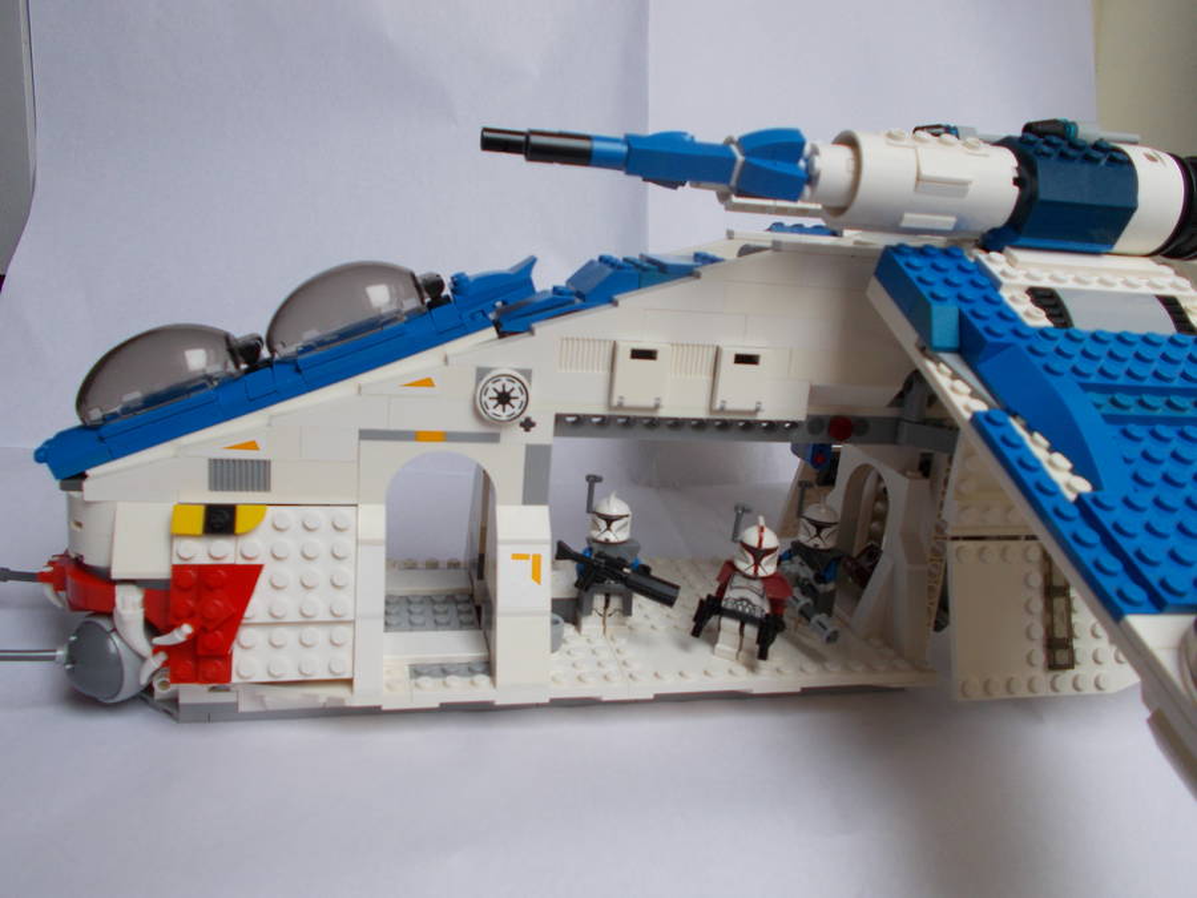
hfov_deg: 60.0
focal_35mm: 30
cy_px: 449
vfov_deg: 46.8
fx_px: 1037
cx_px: 598
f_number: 3.4
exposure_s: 1/160
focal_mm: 5.3
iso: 80
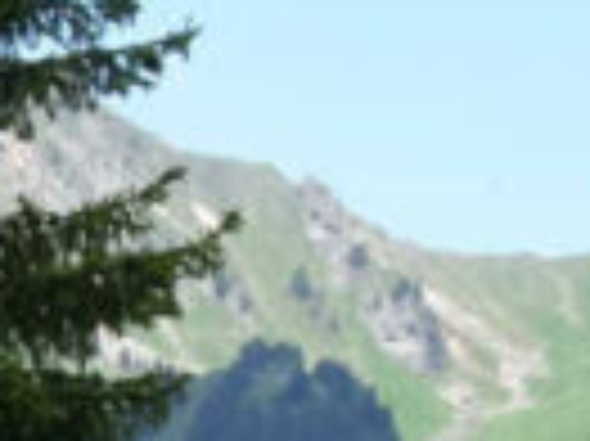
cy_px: 702
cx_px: -856
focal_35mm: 258
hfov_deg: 7.2
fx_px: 4393
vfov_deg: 5.7
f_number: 4
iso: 80
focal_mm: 5.61
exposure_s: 1/320
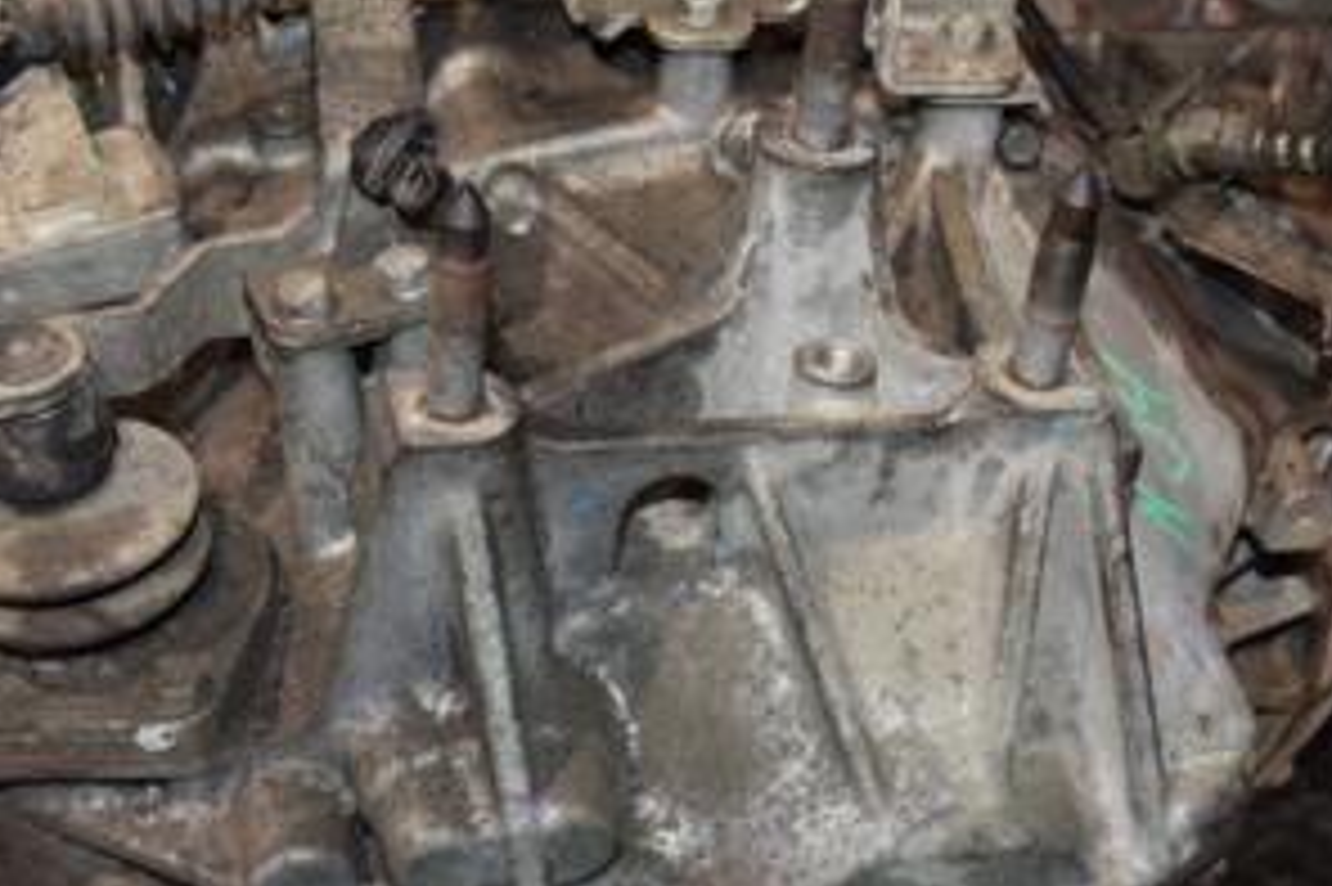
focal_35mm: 67
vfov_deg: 20.2
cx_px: 626
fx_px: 2478
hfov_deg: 30.1
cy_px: 571
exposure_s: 1/60
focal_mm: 22
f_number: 5
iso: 800
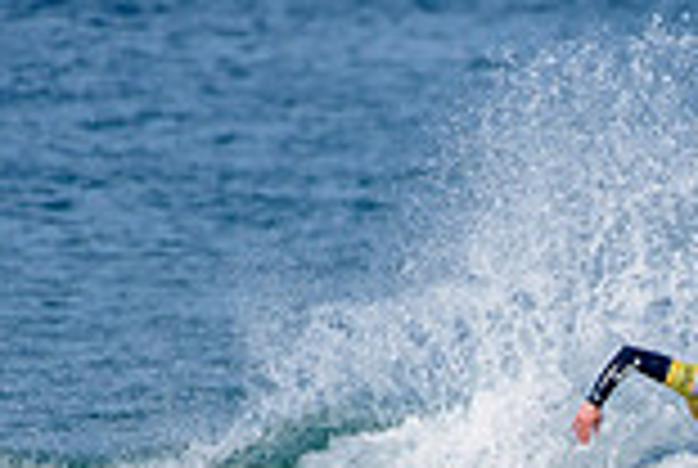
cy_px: 614
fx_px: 36249
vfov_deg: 0.7
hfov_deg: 1.1
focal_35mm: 1866
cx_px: 820
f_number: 6.3
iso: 250
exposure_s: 1/2500
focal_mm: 500
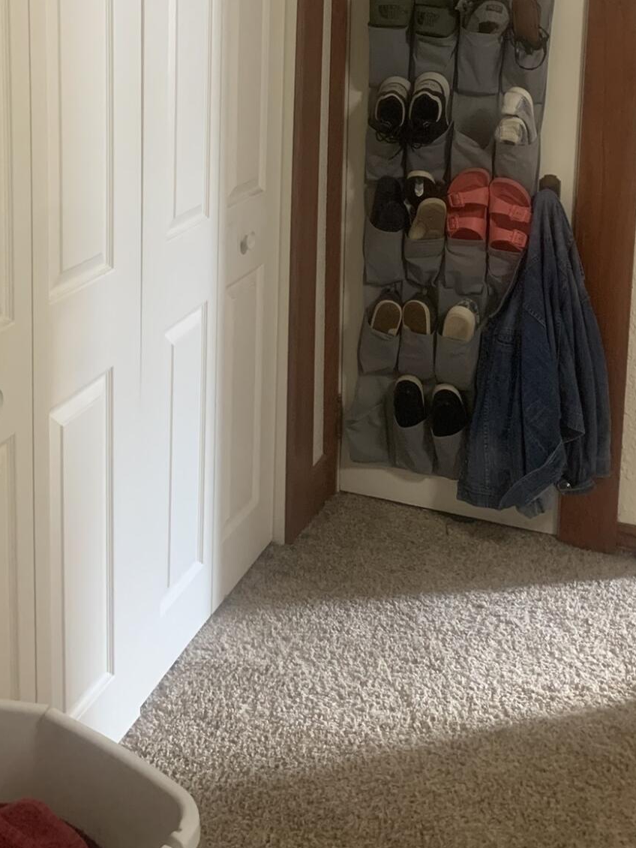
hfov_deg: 31.4
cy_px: 101
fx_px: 1126
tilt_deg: -7.7
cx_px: 236
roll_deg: -0.3
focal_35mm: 46
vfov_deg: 38.7
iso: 320
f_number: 1.8
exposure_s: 1/59
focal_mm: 4.25
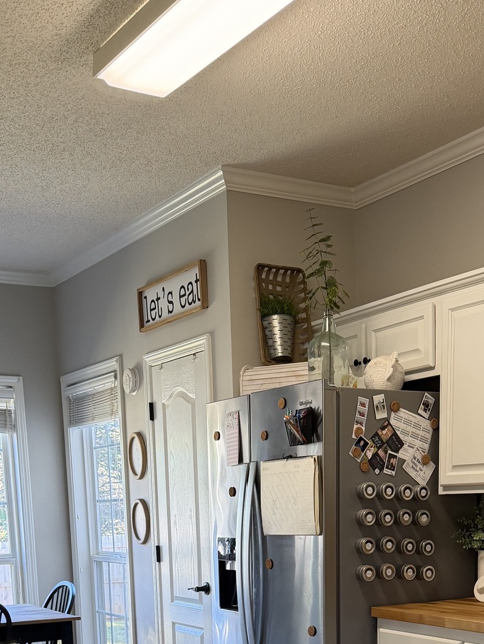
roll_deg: +0.8
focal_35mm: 52
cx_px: 263
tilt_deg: -9.5
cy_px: 658
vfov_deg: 33.4
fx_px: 969
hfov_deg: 28.0
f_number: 1.78
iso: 200
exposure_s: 1/120
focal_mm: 6.76
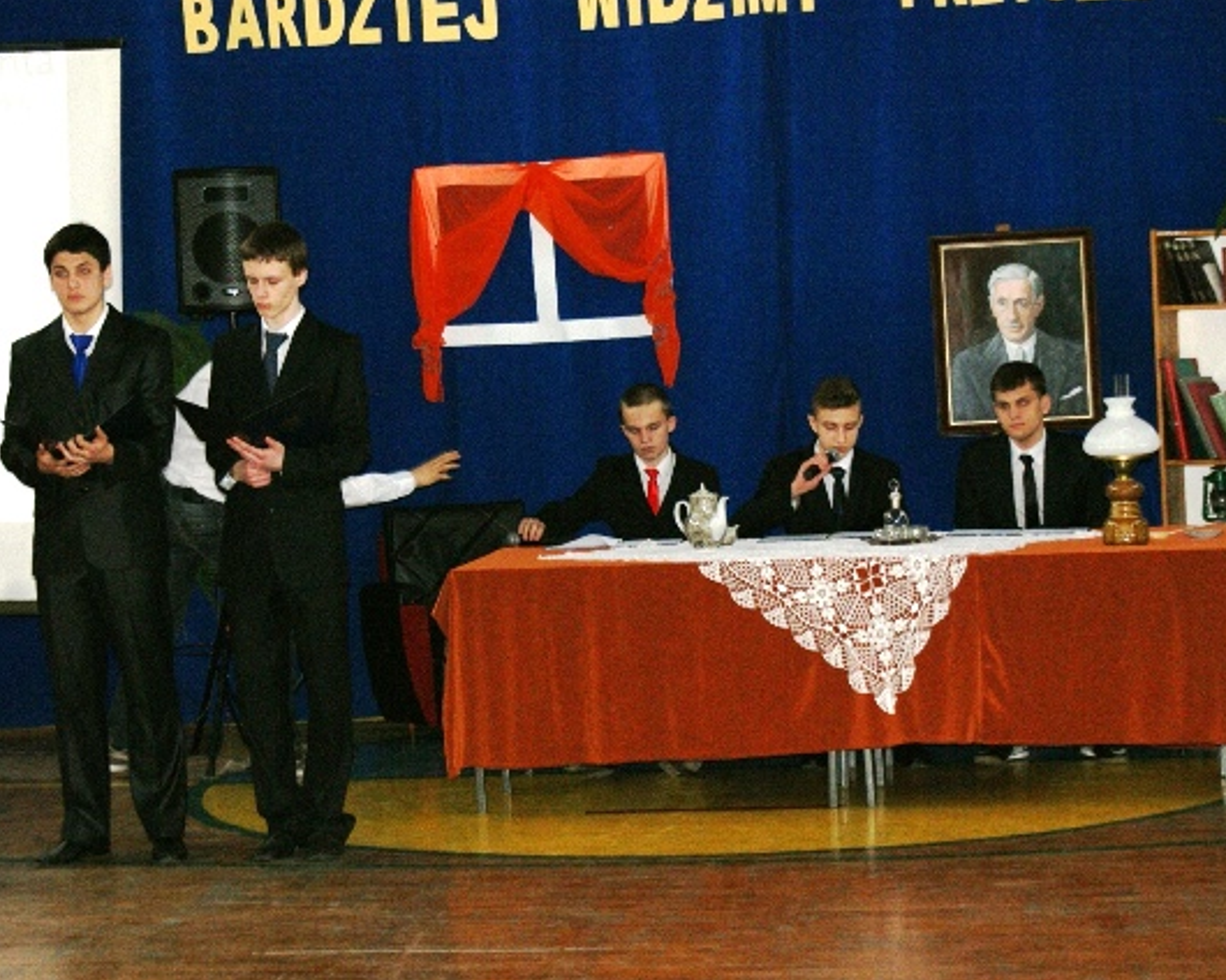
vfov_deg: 18.1
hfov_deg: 22.5
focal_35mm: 85
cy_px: 489
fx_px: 3084
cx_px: 551
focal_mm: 50
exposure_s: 1/80
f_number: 5.6
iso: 400
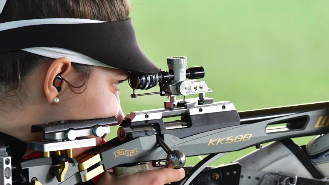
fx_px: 7407
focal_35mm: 849
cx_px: 118
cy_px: 134
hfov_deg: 2.5
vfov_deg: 1.4
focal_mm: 600
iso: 2500
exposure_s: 1/60
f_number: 9
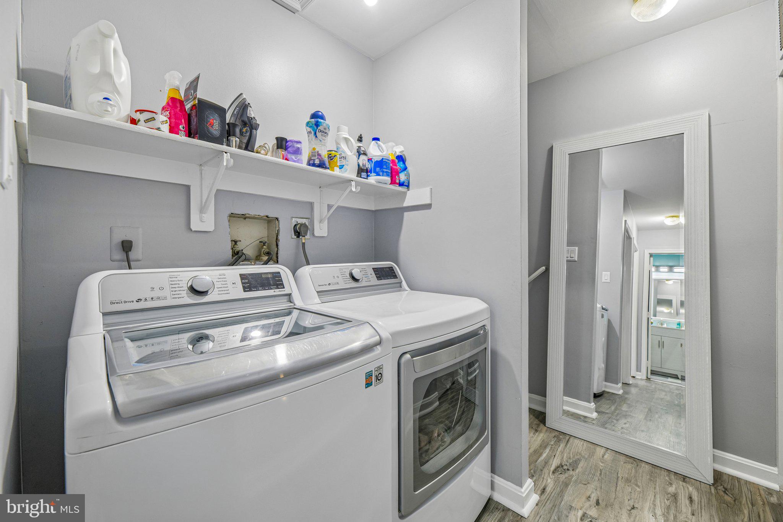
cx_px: 392
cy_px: 261
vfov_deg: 81.2
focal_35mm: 14
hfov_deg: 104.3
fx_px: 304
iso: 400
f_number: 8
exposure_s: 1/10
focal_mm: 14
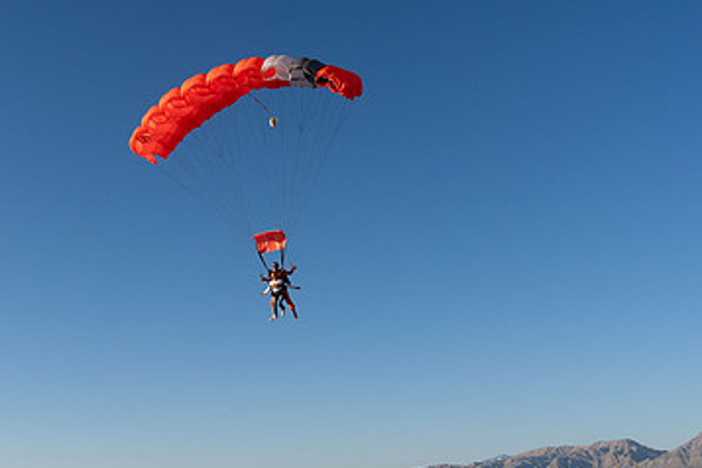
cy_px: 284
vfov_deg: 34.1
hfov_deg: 48.9
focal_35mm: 39
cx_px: 252
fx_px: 760
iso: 800
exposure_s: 1/2000
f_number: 9
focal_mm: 24
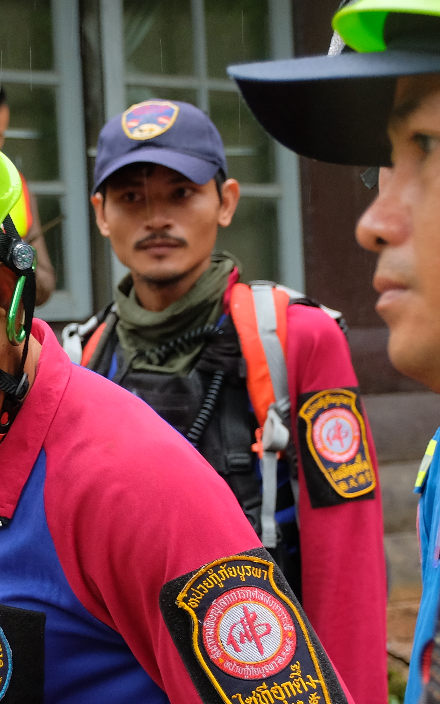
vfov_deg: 21.7
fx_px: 1823
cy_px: 519
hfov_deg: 12.8
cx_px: -277
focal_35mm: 95
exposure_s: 1/125
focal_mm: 23.4
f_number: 2.8
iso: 1000
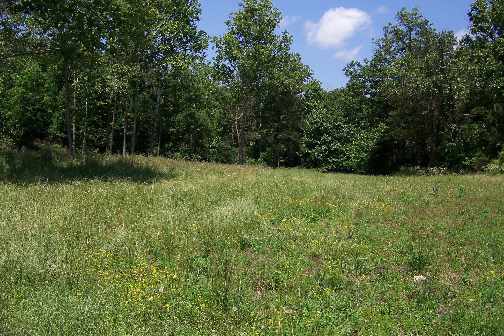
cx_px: 250
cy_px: 154
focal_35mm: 38
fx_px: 532
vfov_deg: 35.0
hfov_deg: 50.7
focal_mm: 5.85
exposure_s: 1/1000
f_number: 2.8
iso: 64
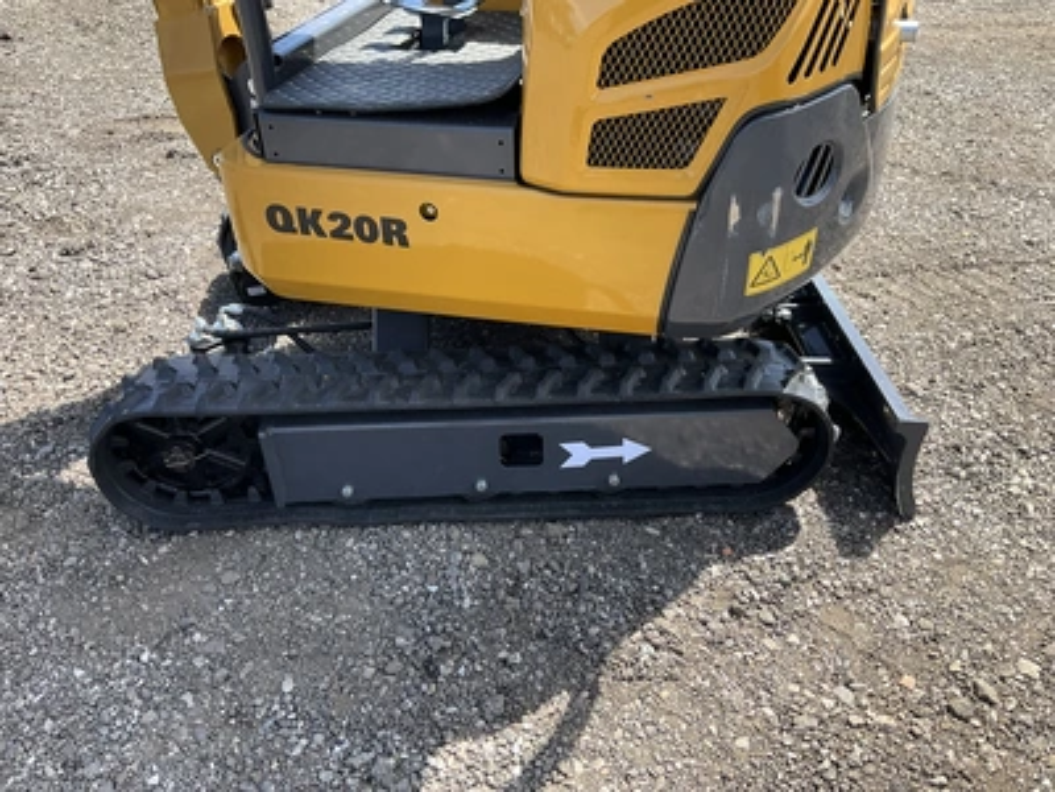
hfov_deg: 61.7
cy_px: 396
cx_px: 528
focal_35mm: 29
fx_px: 884
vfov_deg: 48.2
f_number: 1.8
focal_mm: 3
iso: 25
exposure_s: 1/491
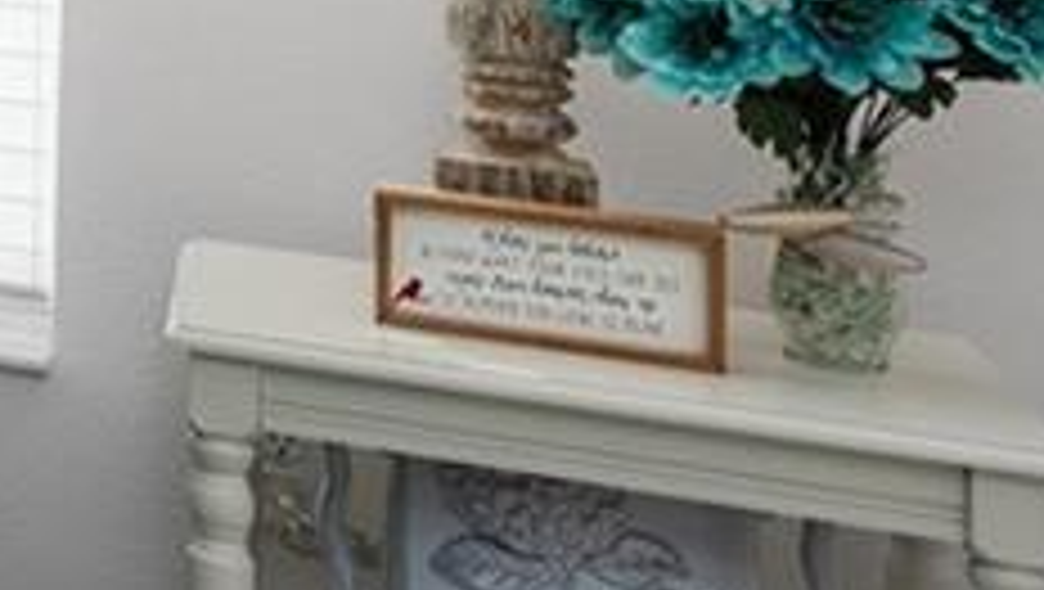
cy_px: -441
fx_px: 2799
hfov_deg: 12.7
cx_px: -1809
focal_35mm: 101
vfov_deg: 11.3
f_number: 6.3
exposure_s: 1/15
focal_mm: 14
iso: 100
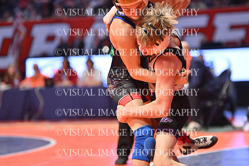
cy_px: 82
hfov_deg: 12.7
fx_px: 1120
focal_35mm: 162
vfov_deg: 8.5
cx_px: 127
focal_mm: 140
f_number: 2.8
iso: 2000
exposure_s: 1/1250
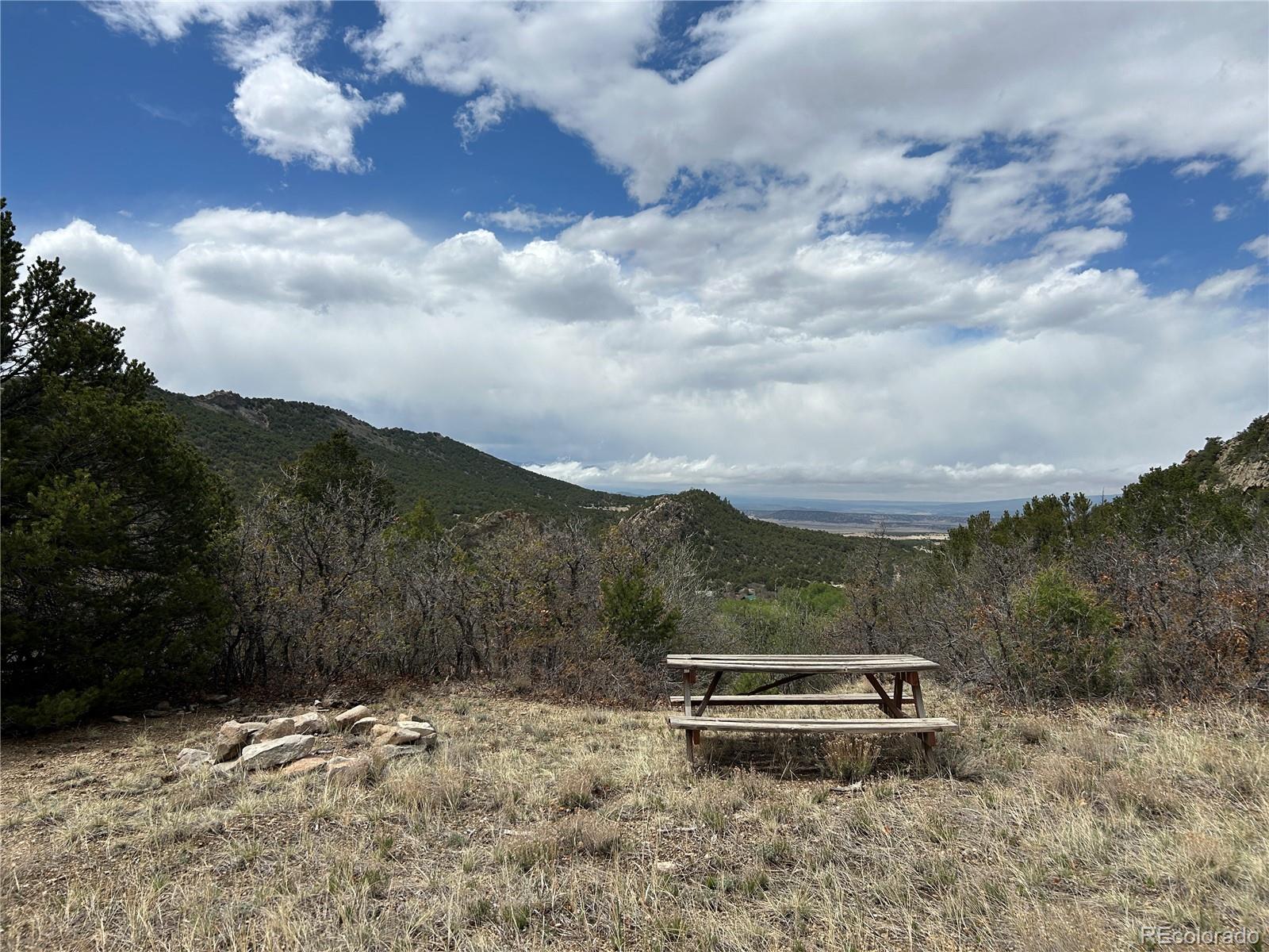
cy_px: 476
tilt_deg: +0.3
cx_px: 634
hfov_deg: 67.3
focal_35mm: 26
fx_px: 953
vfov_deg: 53.1
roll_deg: -1.2
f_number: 1.5
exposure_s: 1/8696
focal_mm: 5.7
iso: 50
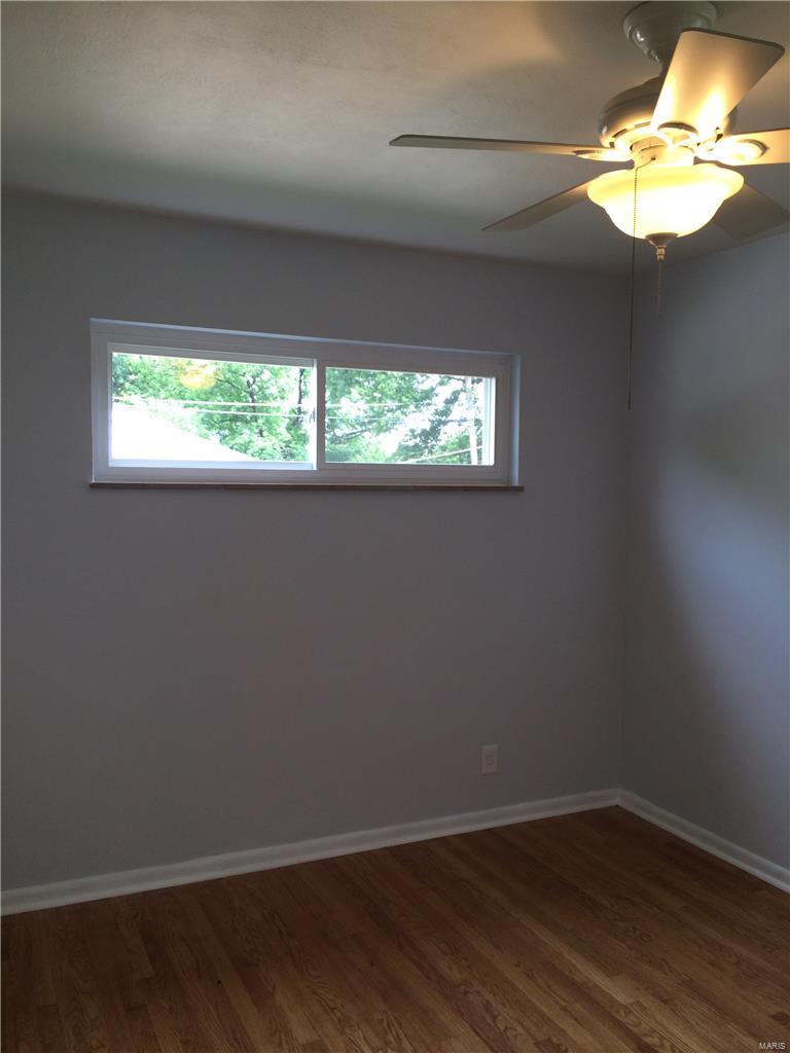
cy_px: 526
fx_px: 882
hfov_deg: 48.2
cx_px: 395
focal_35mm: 29
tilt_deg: -4.7
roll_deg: -2.3
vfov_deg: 61.7
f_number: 2.2
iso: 32
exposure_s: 1/60
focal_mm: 4.15
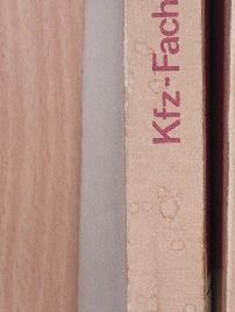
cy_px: 167
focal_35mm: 119
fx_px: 1076
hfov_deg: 12.3
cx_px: 223
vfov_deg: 16.5
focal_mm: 9
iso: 400
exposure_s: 1/80
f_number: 4
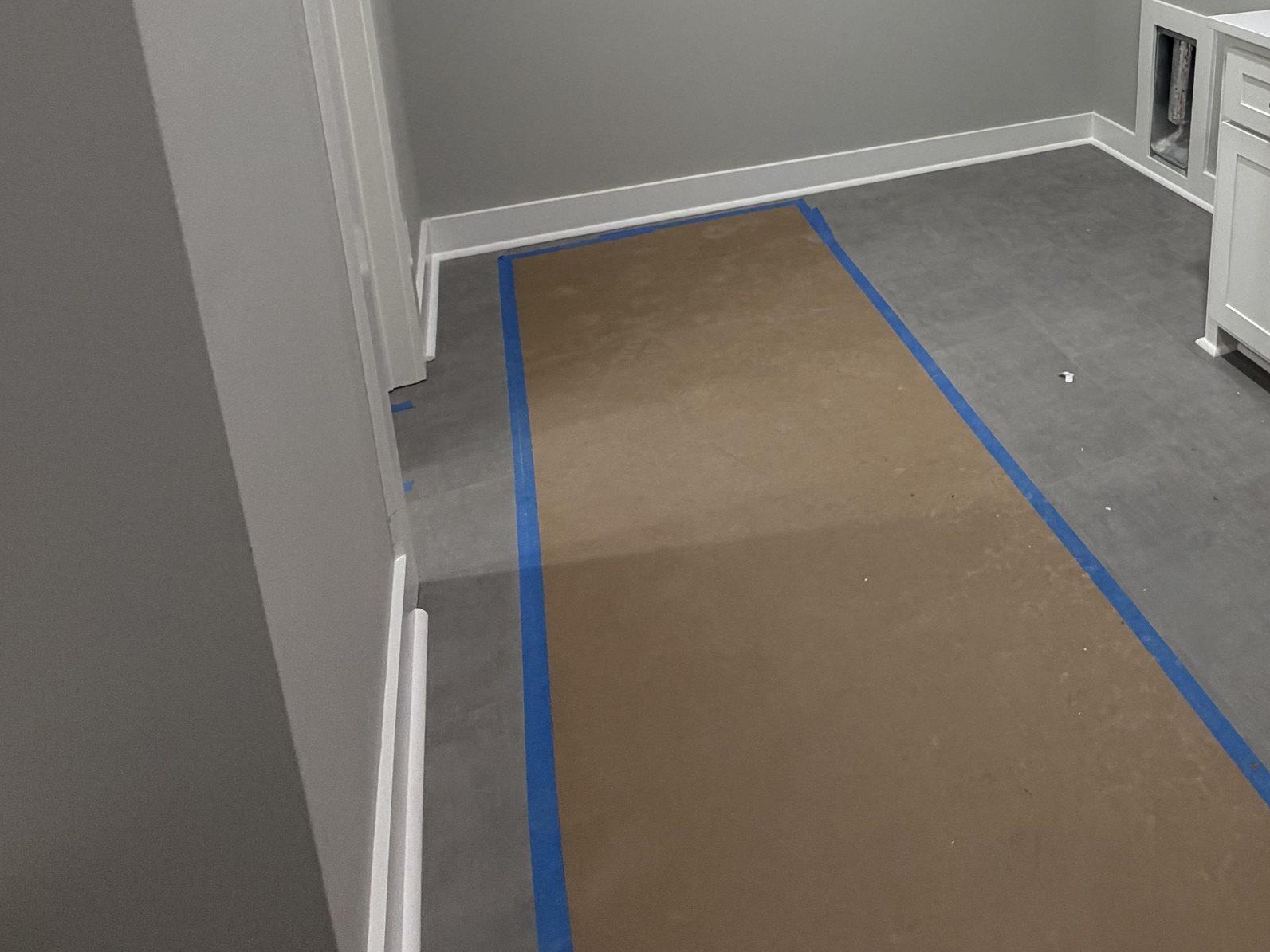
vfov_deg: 45.1
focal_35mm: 27
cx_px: 1122
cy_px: 44
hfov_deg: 57.1
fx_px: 991
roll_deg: -1.9
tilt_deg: -13.5
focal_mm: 2.22
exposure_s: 1/60
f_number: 2.2
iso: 200
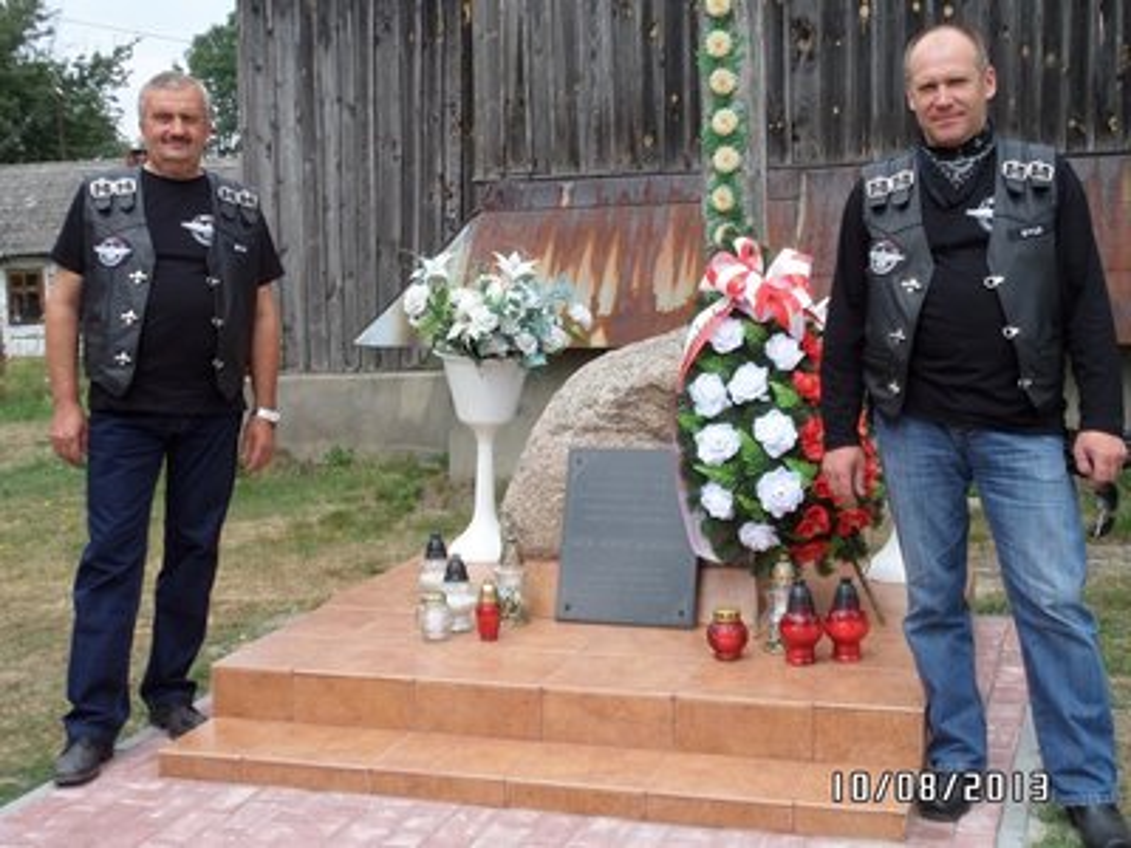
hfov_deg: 36.2
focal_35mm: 53
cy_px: 424
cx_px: 566
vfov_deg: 27.5
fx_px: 1732
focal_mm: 8.7
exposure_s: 1/350
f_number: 3.8
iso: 80
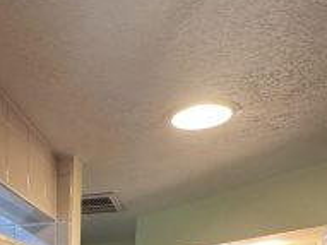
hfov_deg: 35.0
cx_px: -6
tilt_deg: -2.7
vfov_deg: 24.3
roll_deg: -1.6
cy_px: 351
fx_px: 463
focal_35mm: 49
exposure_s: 1/60
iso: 250
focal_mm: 2.22
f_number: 2.2
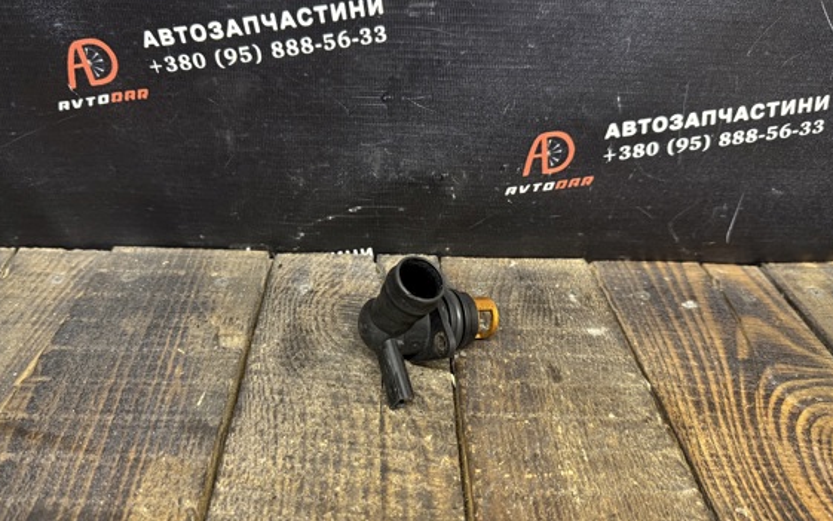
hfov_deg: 64.6
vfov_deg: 43.1
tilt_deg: -30.2
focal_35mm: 29
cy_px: 284
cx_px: 404
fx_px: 659
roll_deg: -2.2
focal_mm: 6.76
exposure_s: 1/50
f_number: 1.78
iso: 320
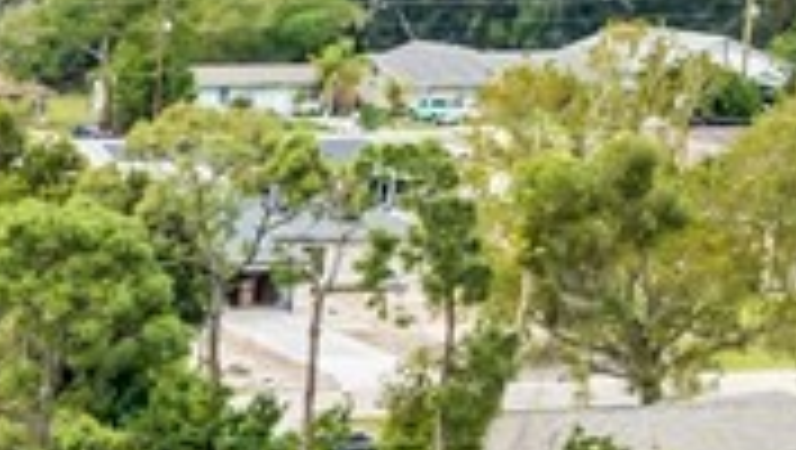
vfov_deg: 7.9
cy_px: 698
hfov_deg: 12.7
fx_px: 3190
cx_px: -702
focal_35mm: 151
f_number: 4
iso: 100
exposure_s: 1/30
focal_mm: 12.29
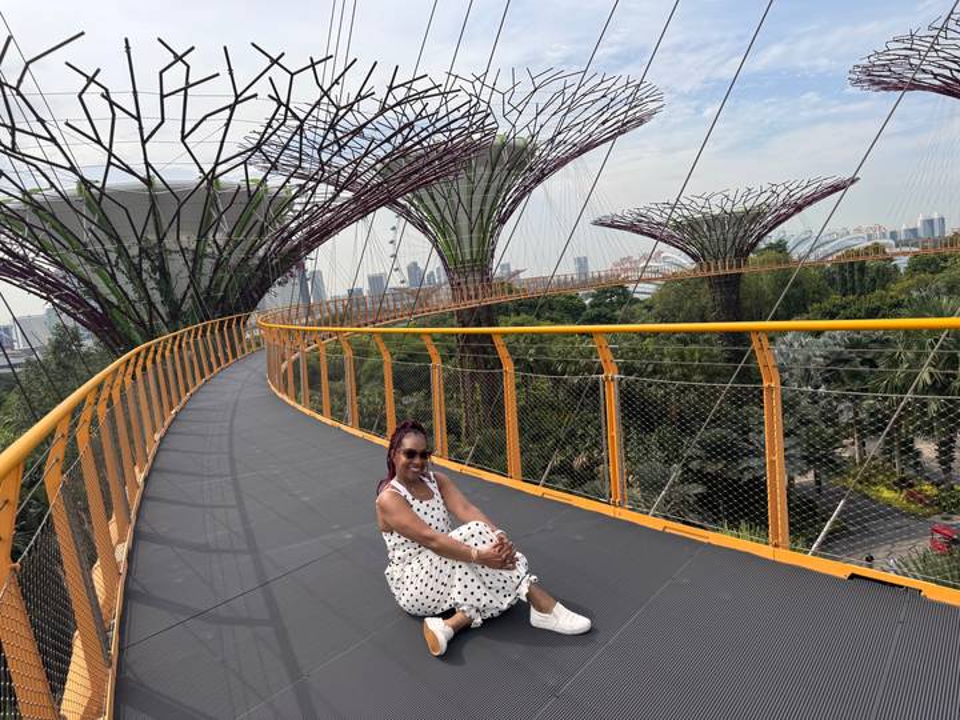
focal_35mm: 24
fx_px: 666
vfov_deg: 56.8
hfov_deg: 71.6
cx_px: 480
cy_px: 360
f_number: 1.78
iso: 80
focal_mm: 6.76
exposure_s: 1/3802
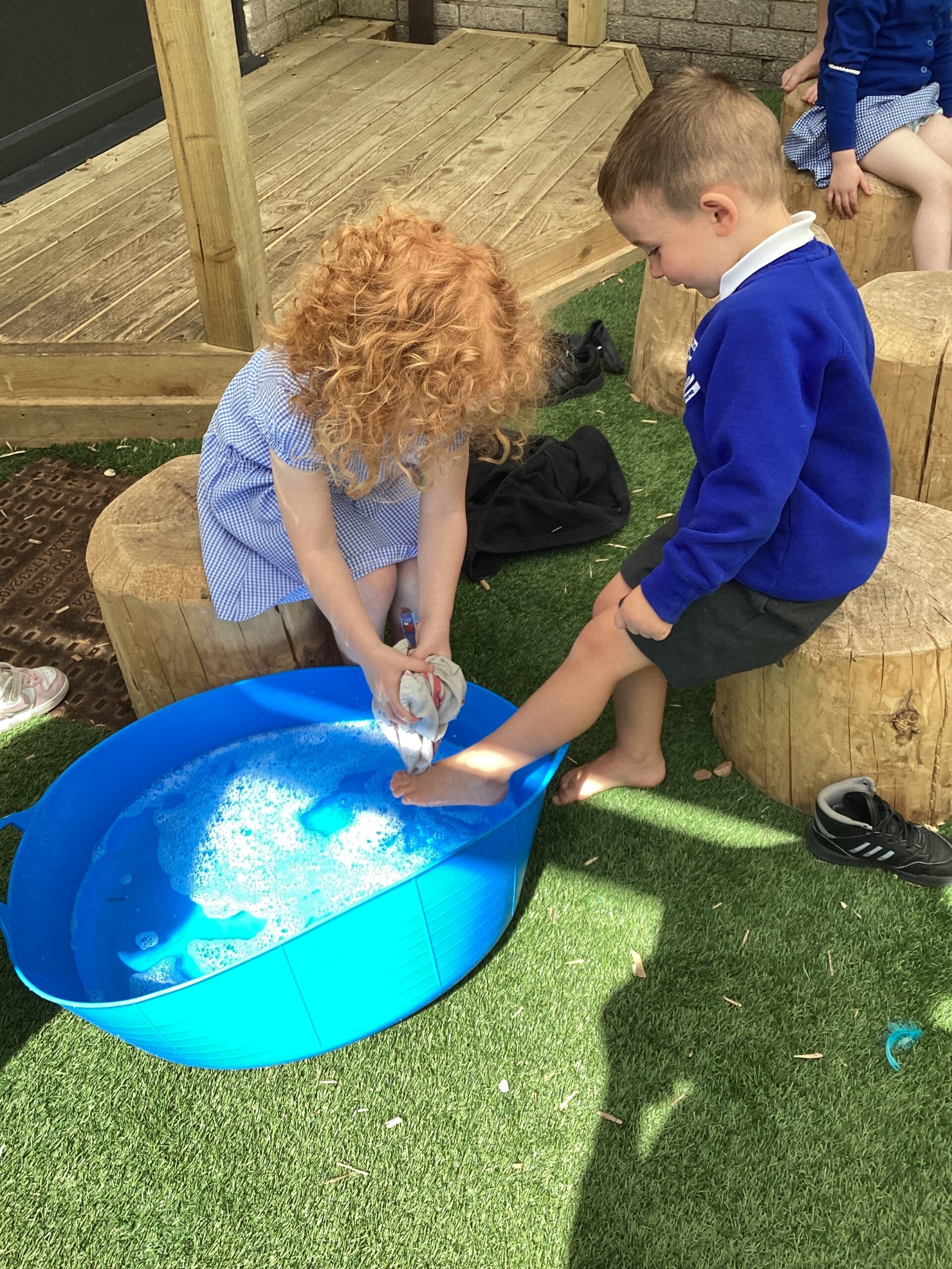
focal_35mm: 31
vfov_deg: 58.4
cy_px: 634
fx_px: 1137
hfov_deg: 45.4
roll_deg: +0.6
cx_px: 476
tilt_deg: -41.8
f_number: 2.4
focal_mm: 3.3
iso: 25
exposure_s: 1/330
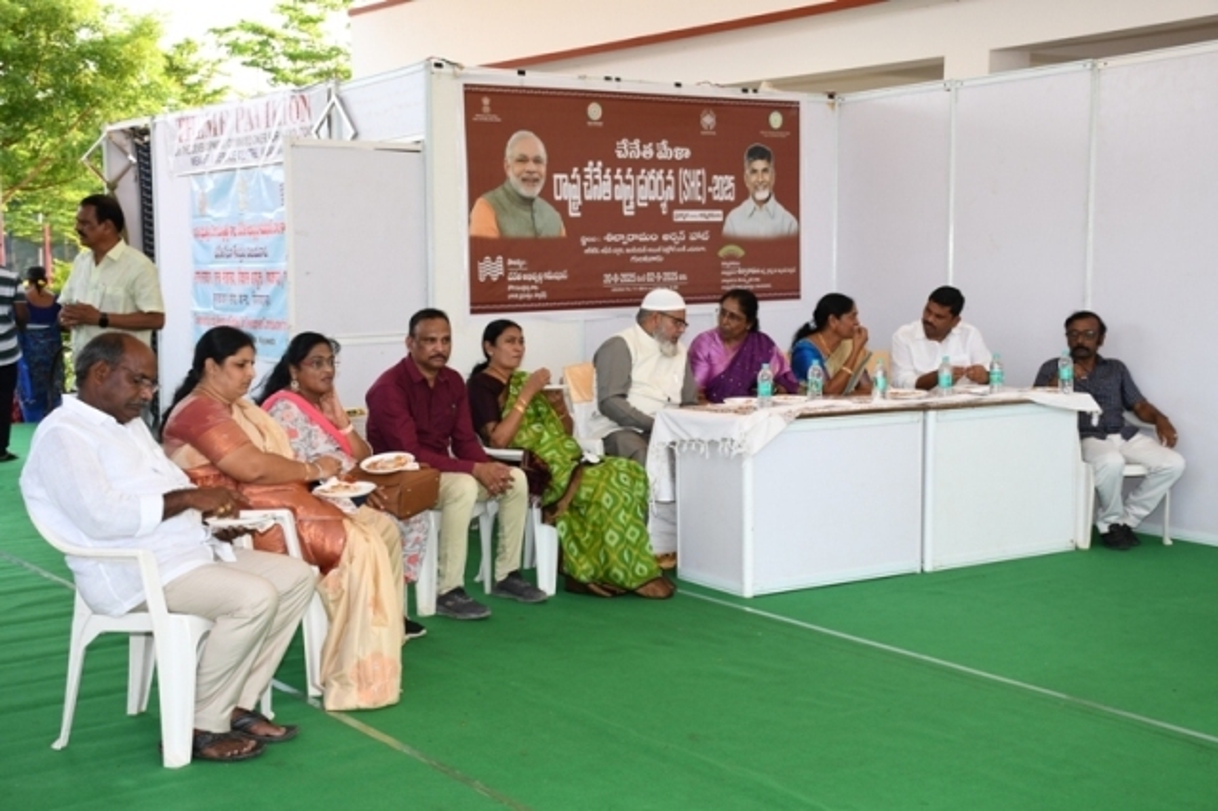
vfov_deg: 28.0
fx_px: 1623
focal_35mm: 48
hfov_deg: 41.1
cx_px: 609
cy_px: 406
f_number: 6.3
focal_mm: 32
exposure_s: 1/100
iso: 320
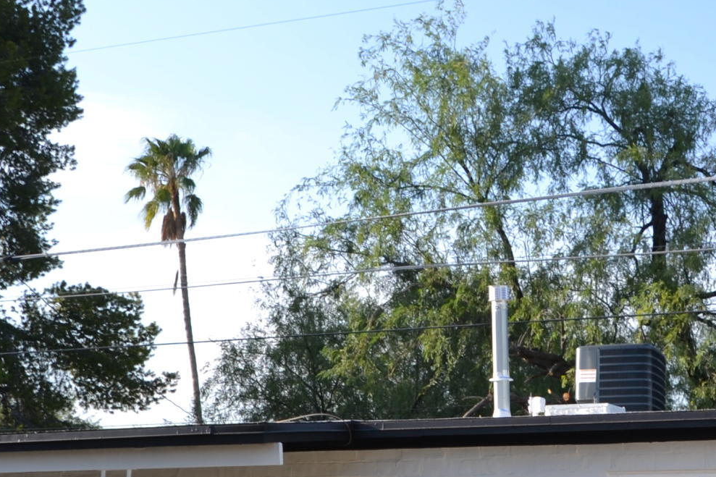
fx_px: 1809
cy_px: 546
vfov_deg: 14.6
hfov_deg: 22.4
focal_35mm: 91
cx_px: 392
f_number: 7.1
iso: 100
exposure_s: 1/200
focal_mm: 20
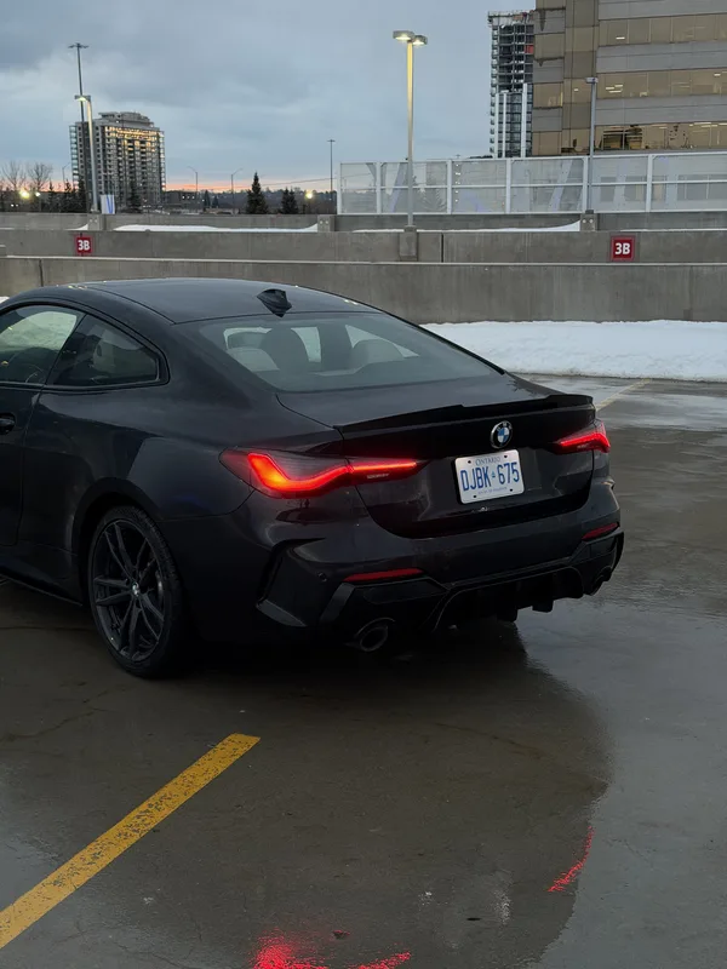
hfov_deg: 30.3
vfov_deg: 39.7
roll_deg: -0.2
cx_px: 364
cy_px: 484
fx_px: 1344
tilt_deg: -12.9
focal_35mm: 48
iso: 100
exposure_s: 1/60
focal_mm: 6.76
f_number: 1.78
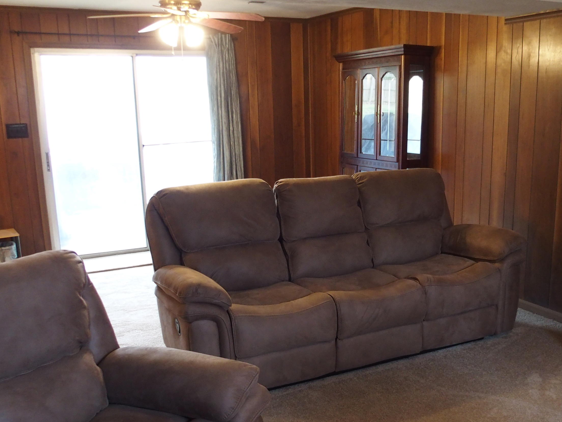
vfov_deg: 37.6
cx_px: 337
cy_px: 248
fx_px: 617
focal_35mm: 38
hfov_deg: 48.7
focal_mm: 6
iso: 640
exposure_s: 1/30
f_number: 2.8
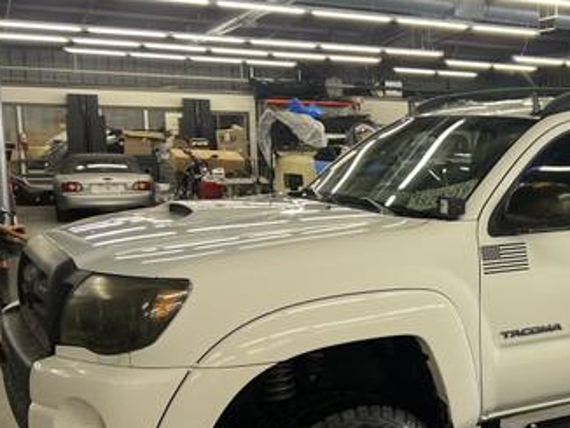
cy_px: 266
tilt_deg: -11.4
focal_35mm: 51
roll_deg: -1.4
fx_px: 840
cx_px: 519
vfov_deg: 28.5
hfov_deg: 35.2
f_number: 1.5
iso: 64
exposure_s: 1/120
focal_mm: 5.7
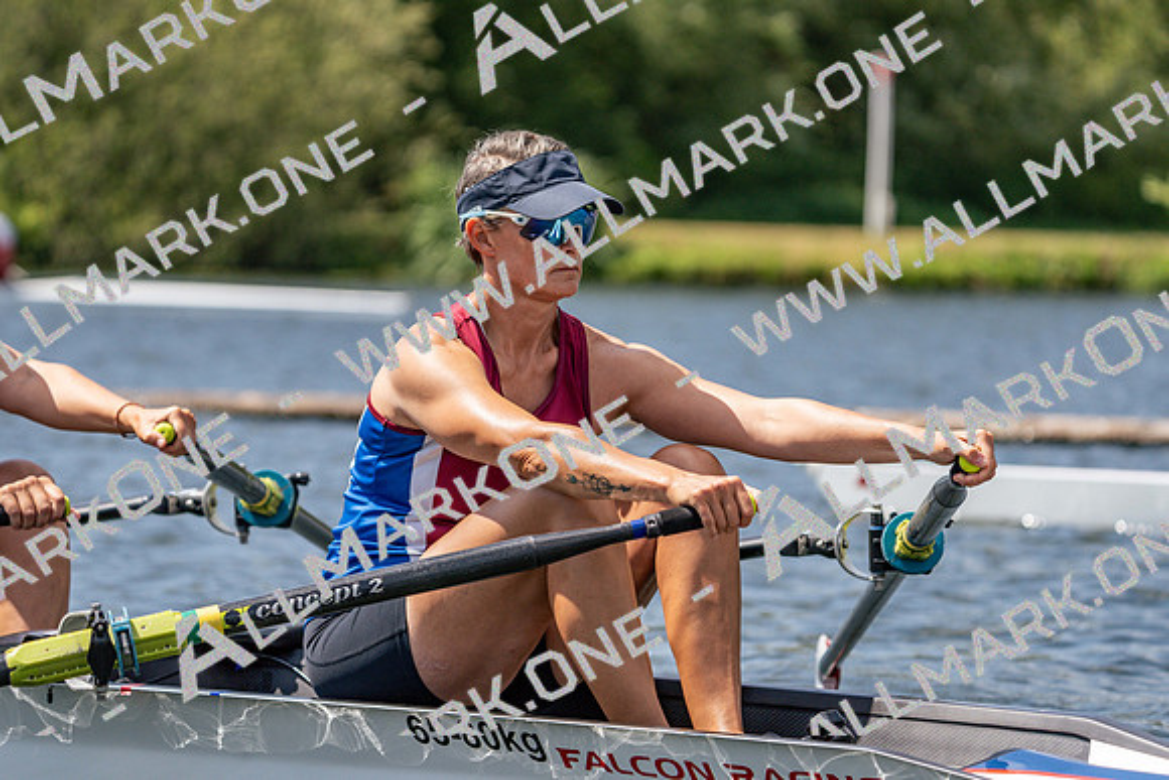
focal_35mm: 236
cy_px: 390
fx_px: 7665
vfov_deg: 5.8
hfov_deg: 8.7
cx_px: 584
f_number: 5.6
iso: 320
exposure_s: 1/2000
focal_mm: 236
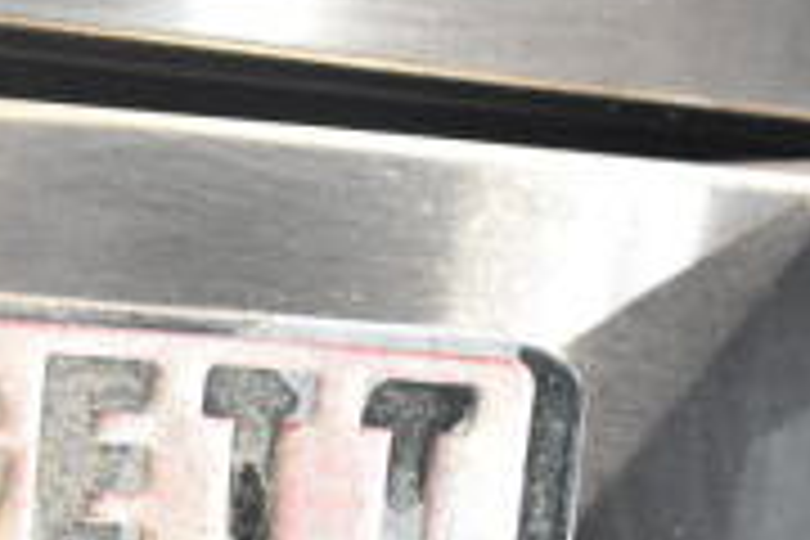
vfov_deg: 12.2
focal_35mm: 112
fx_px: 2520
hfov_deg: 16.4
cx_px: -472
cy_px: 416
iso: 1600
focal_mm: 22
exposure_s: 1/80
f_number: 4.5
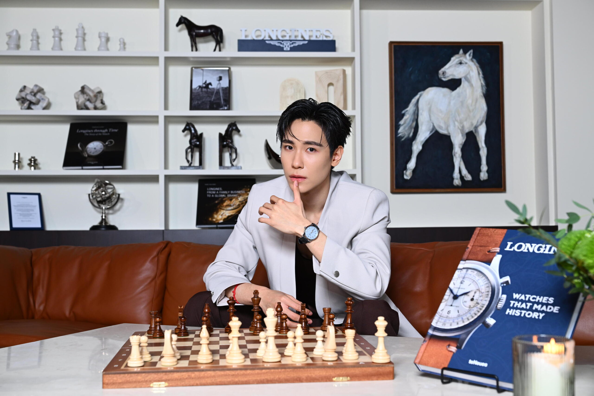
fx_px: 726
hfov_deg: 44.5
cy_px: 198
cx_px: 297
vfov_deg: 30.5
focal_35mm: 44
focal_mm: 44
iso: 640
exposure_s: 1/160
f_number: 5.6
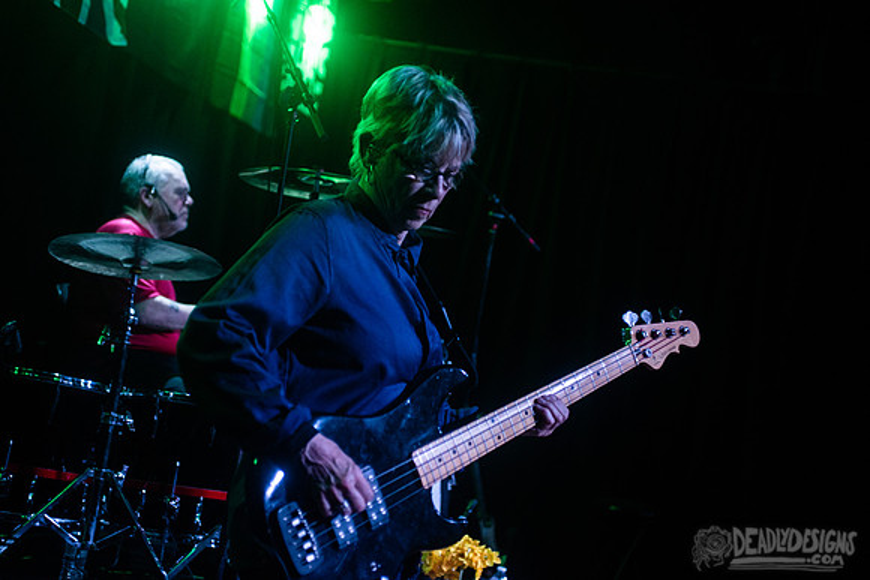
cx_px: 435
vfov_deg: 21.9
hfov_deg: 32.4
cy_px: 290
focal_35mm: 62
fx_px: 1499
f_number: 3.2
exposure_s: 1/160
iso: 2000
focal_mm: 62
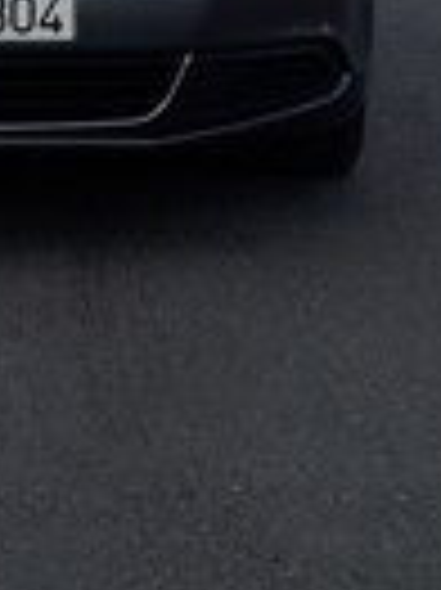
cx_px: 50
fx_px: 1735
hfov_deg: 14.3
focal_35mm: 102
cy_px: -131
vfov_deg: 18.2
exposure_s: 1/454
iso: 40
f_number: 1.9
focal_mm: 3.6
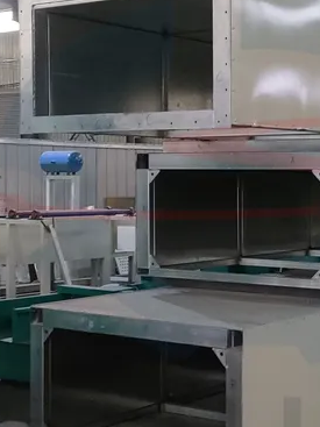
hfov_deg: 26.8
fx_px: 654
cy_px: 204
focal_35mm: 53
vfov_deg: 36.2
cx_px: 271
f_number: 1.7
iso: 544
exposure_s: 1/33
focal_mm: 4.73
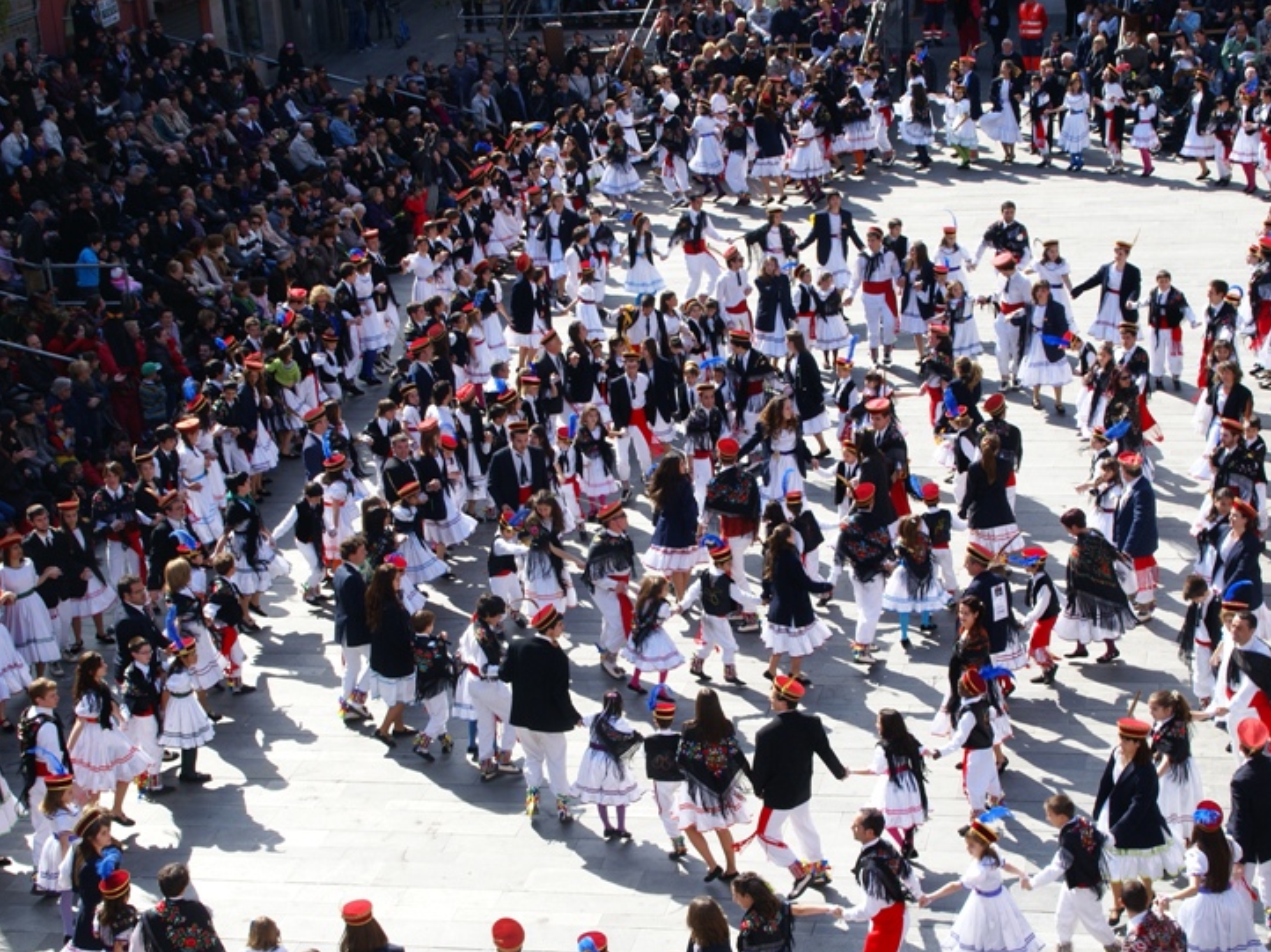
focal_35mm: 72
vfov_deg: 20.5
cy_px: 529
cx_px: 681
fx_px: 2631
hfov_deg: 27.2
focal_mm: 35
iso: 100
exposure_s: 1/80
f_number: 9
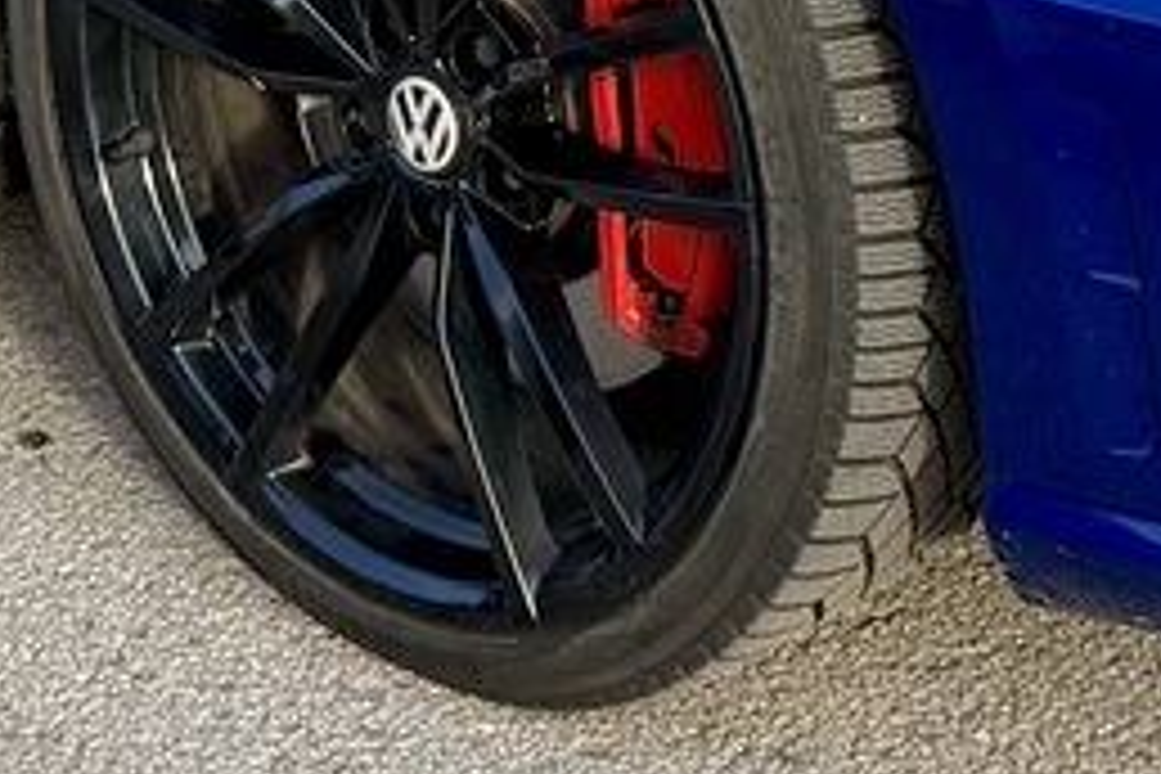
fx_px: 4998
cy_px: -702
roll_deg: +1.5
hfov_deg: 13.2
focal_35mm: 155
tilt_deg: -12.5
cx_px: 626
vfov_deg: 8.5
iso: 100
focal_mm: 6.76
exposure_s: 1/868
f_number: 1.78
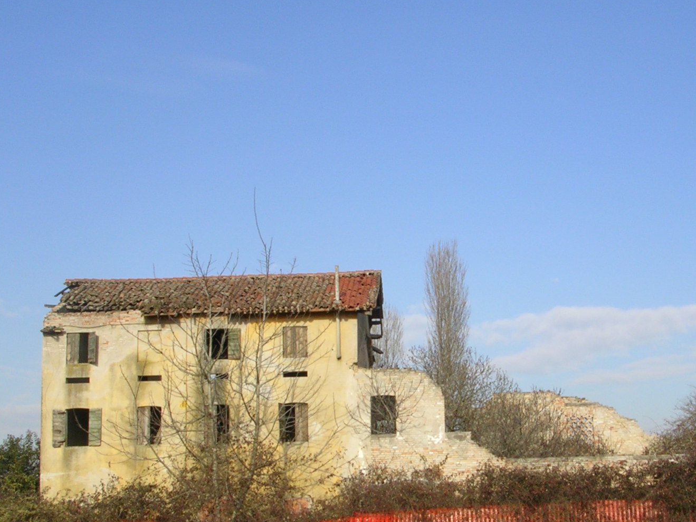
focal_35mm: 59
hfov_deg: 32.5
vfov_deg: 24.7
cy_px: 353
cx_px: 443
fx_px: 1186
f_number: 5.6
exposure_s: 1/292
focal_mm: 5.8
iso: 50
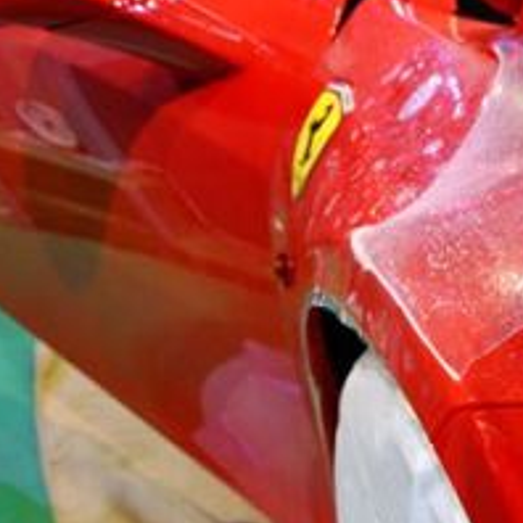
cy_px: 281
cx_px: 621
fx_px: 1675
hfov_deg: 17.0
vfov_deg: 17.7
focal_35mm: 98
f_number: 4.5
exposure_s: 1/20
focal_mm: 26
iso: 400
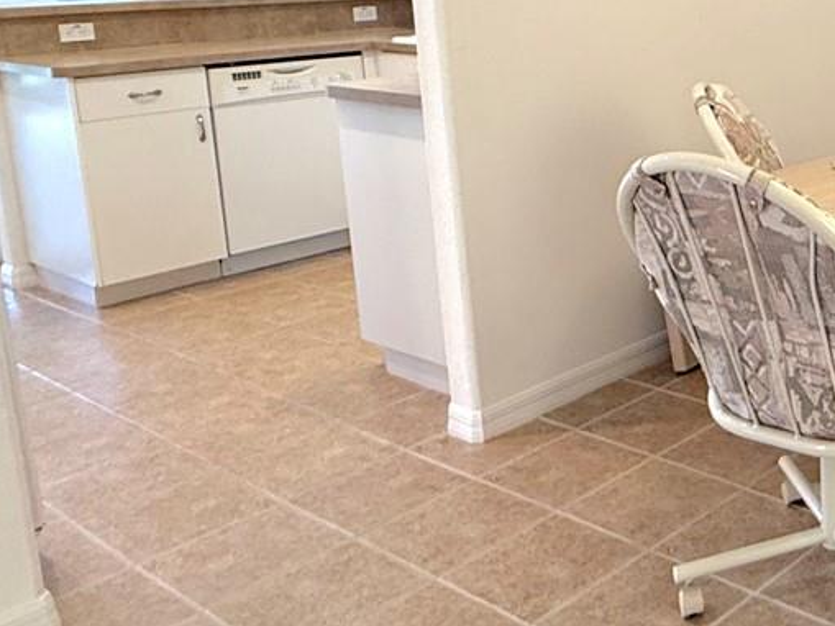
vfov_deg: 31.9
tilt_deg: -8.6
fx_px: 1062
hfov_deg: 35.8
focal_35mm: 44
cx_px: 943
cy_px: 116
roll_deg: +0.4
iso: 250
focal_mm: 2.22
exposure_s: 1/60
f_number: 2.2
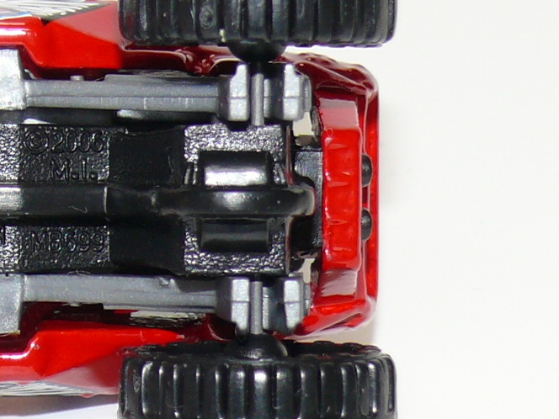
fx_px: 4360
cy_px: 210
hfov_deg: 7.3
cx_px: -98
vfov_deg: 5.5
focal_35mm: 270
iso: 100
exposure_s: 1/30
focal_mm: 14.2
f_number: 4
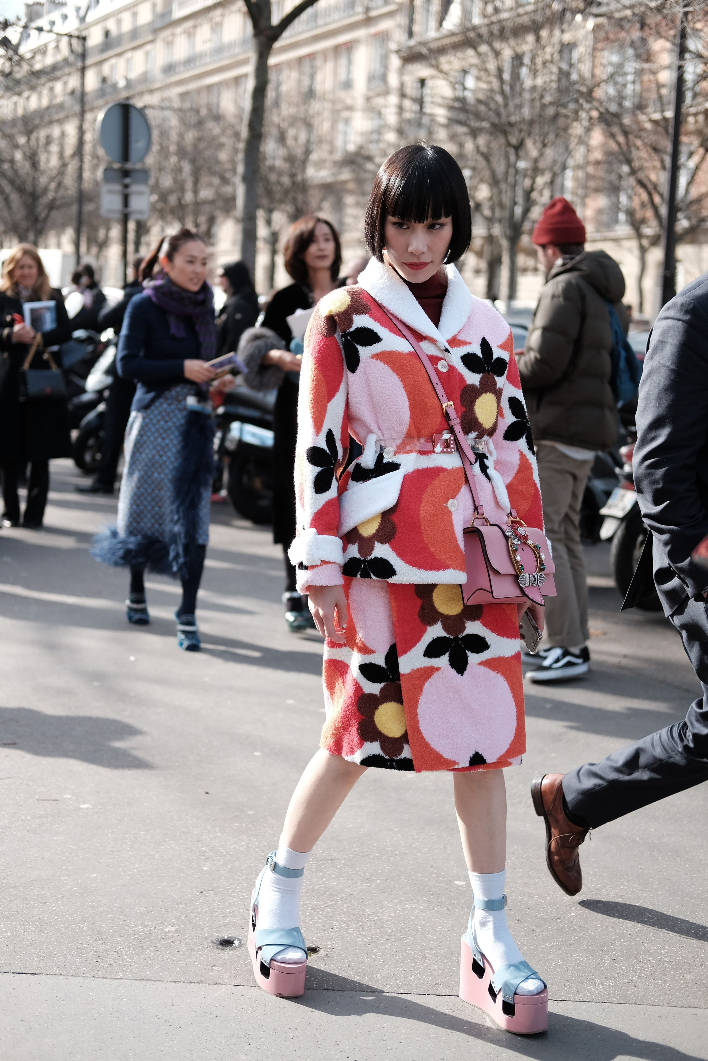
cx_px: 354
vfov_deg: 37.5
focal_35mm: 53
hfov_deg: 25.5
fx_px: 1563
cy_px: 530
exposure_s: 1/3200
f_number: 2
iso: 320
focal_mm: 35
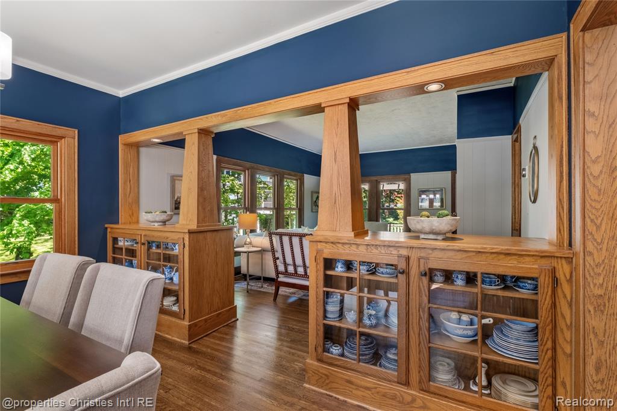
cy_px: 206
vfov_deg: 70.4
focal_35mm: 17
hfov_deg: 93.3
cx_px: 308
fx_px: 291
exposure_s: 1
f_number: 8
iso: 640
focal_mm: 11.1
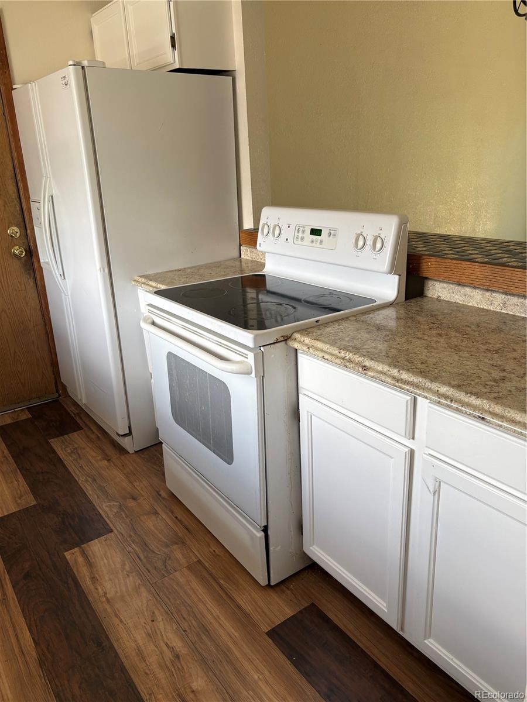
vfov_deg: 67.3
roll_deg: +2.0
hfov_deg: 53.1
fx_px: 528
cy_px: 351
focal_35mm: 26
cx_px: 264
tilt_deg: -19.8
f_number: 1.6
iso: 64
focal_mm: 5.96
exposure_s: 1/122
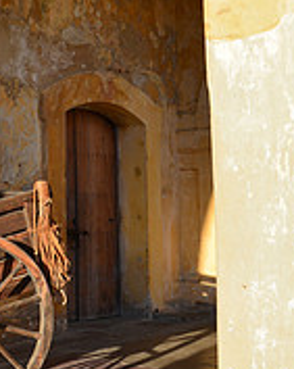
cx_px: -89
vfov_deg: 25.3
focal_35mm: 74
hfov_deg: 19.1
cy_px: 69
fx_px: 807
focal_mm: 24
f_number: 10
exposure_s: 1/60
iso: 250
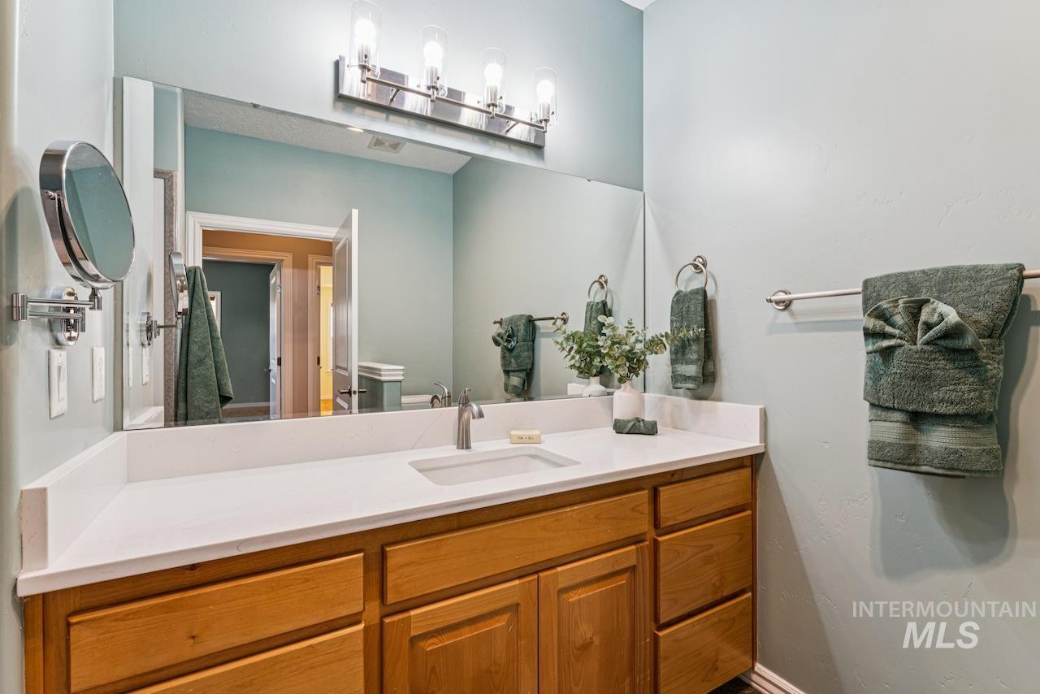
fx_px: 465
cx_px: 520
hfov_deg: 96.4
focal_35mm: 16
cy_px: 347
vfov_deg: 73.4
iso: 400
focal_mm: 16.1
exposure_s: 1/6
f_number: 13
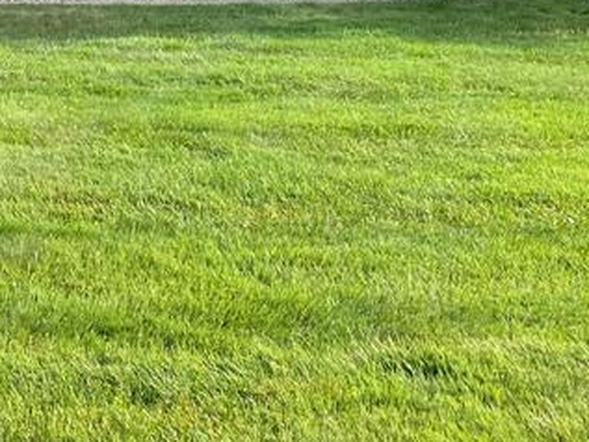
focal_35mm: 84
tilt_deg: +6.3
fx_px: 1430
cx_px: -147
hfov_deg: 21.4
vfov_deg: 16.2
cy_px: -204
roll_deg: +2.0
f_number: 1.8
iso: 32
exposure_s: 1/1043
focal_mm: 4.25
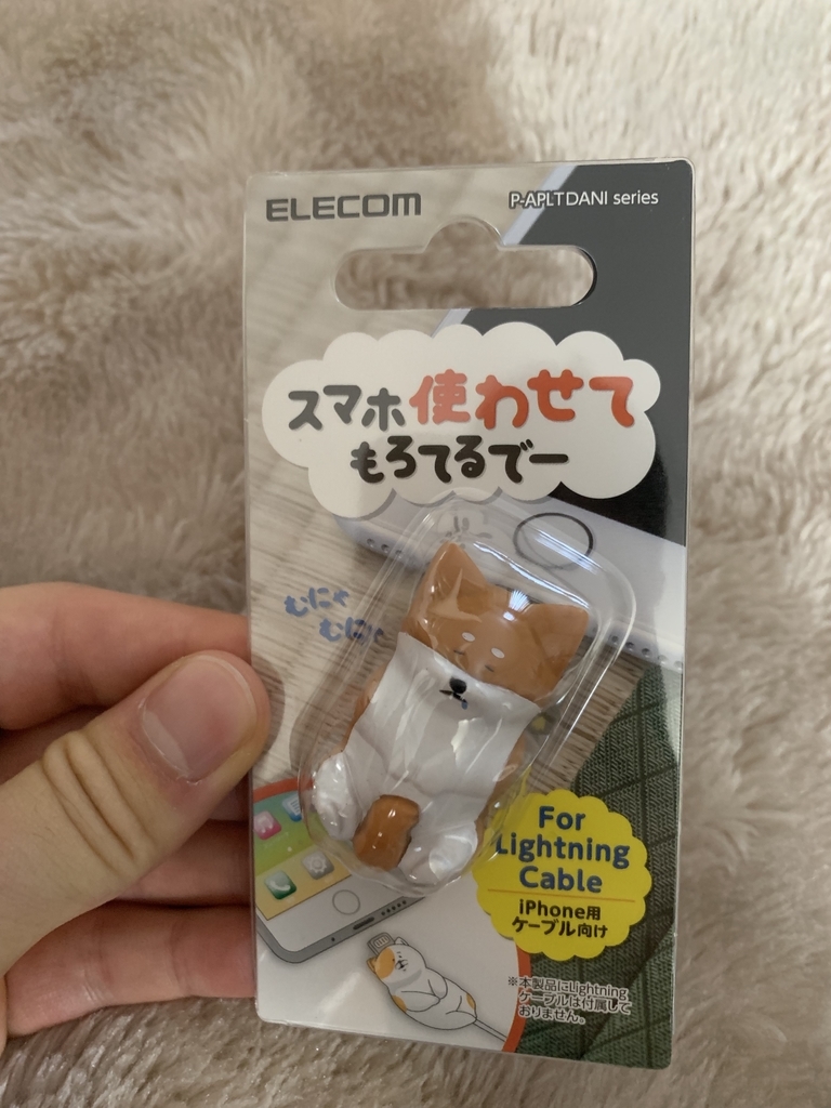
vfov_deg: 67.3
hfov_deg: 53.1
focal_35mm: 26
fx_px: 832
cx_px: 416
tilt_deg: -74.4
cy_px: 554
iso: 400
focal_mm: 4.25
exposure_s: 1/41
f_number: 1.8
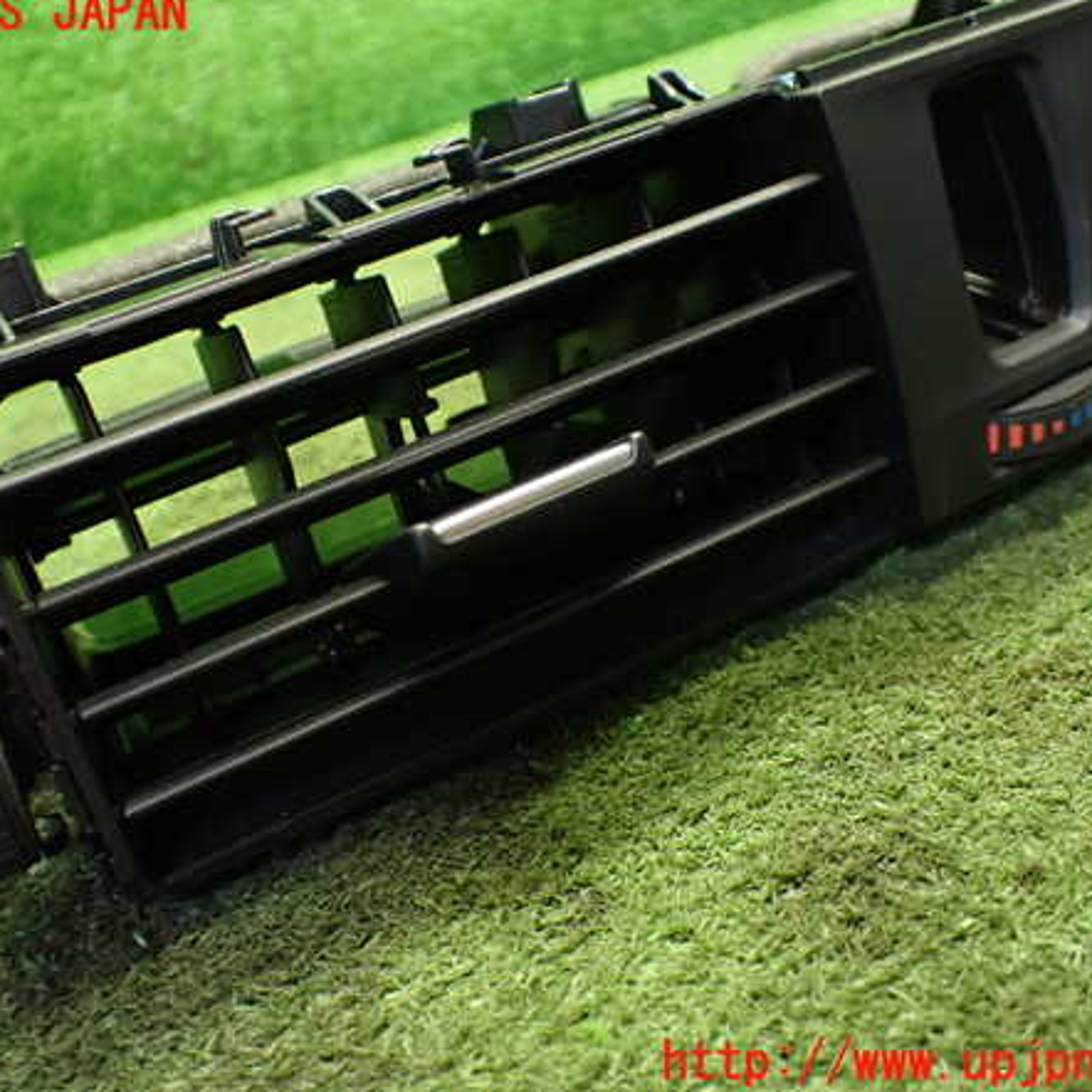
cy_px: 539
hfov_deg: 46.0
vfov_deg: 46.0
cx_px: 479
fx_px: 1285
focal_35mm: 36
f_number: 2.3
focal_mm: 5.4
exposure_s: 1/50
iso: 800
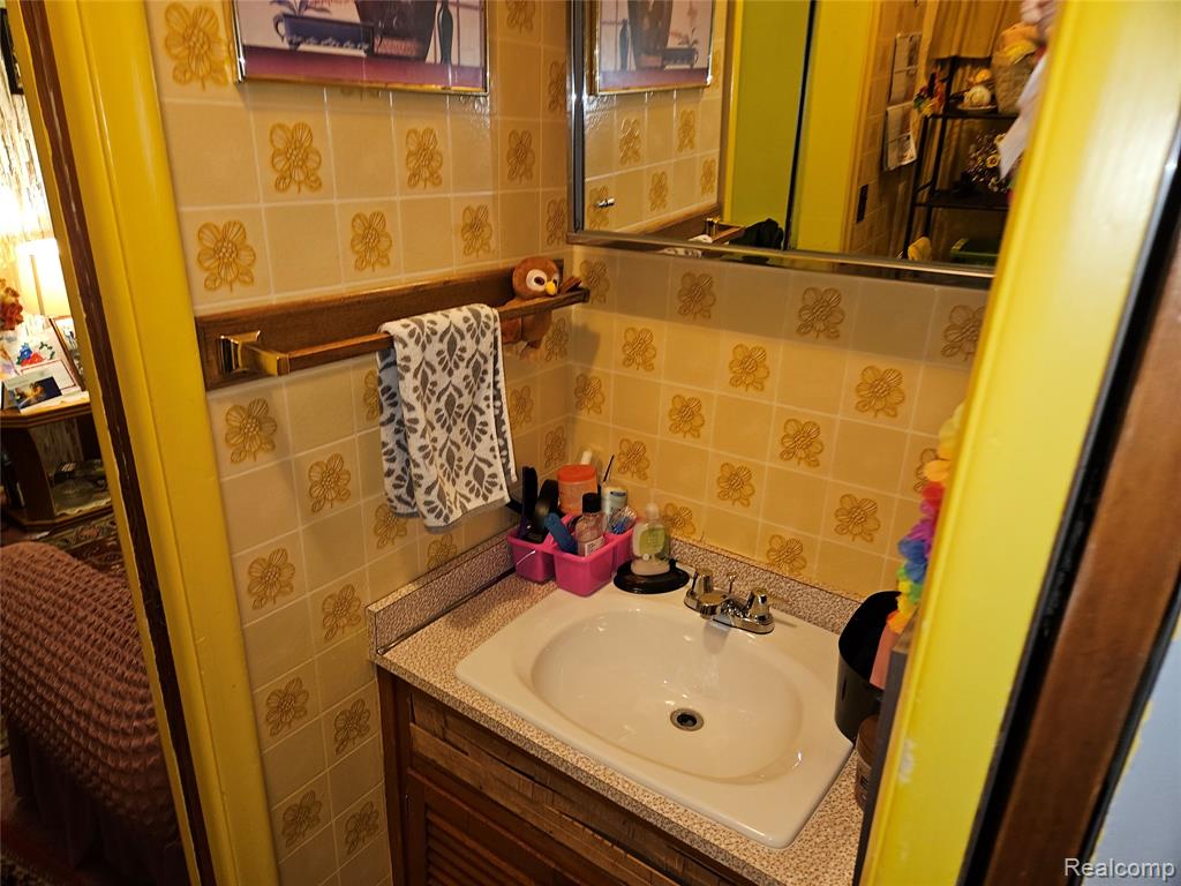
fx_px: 785
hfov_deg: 73.9
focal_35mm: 23
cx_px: 590
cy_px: 443
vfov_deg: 58.9
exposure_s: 1/13.4
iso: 125
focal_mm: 5.4
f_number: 1.8
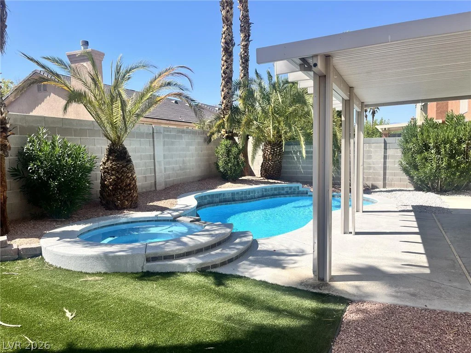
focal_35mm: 26
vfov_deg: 53.1
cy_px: 176
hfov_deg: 67.3
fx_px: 354
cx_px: 236
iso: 50
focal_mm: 5.1
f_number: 1.6
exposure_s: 1/3215
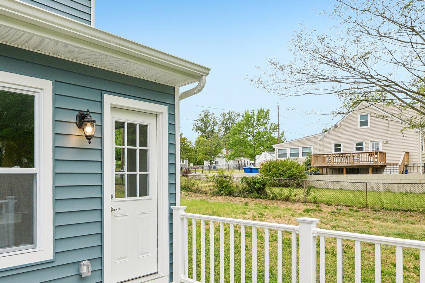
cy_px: 186
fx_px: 295
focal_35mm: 25
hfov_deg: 67.4
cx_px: 111
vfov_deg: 50.4
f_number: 8
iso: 100
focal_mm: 14
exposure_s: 1/100
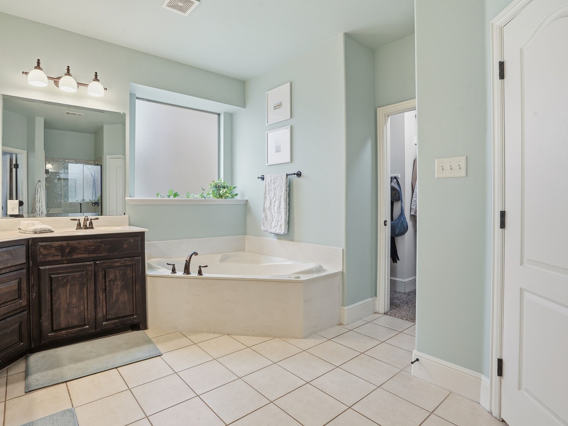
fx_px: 295
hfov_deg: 87.3
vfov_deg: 71.6
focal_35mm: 18
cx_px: 247
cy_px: 206
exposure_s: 1/6
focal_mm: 16
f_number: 11
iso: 160
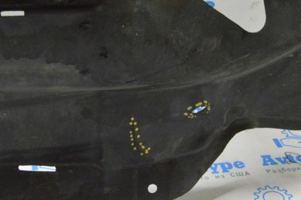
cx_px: 149
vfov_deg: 17.2
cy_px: 103
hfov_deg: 25.7
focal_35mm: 79
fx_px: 659
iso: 6400
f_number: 20
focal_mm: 32
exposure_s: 1/15
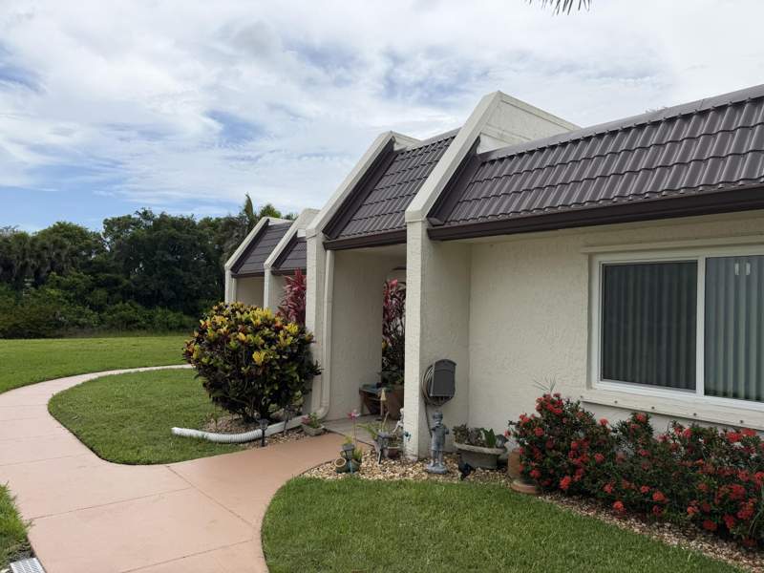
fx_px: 530
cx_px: 382
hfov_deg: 71.6
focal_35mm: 24
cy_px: 286
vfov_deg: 56.8
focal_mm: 6.76
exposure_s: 1/4167
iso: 80
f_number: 1.78
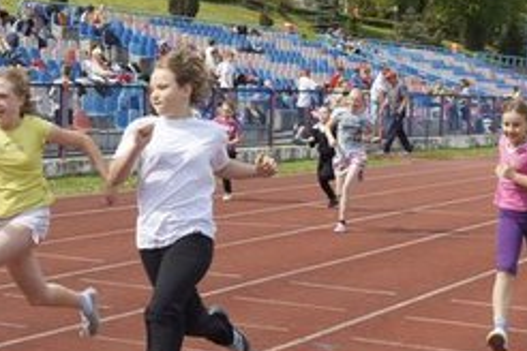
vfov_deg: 13.3
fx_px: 1508
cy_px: 195
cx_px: 137
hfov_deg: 19.7
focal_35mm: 103
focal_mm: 26
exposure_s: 1/250
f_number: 8
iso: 100
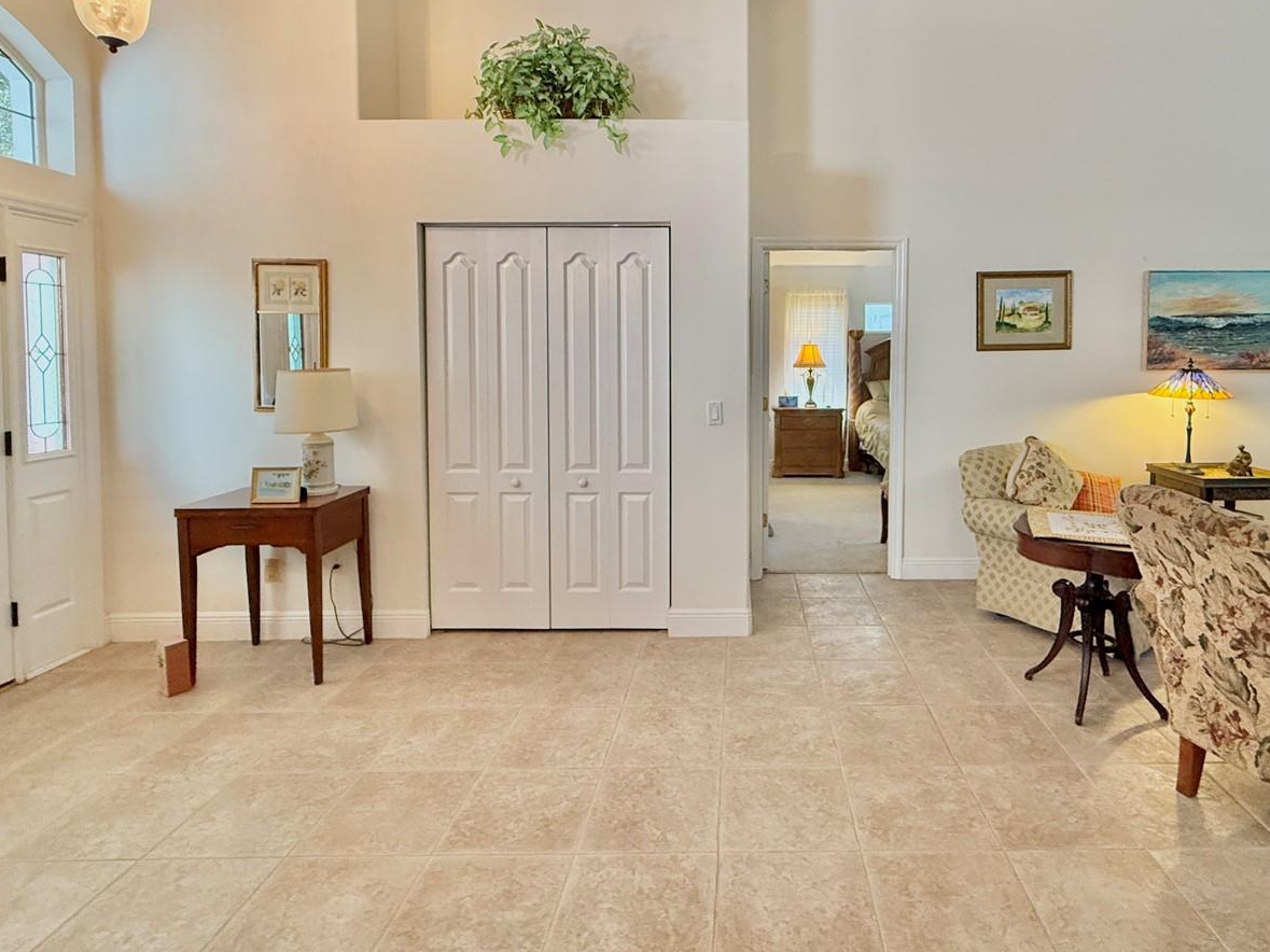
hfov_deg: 83.8
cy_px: 376
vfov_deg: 67.9
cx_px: 751
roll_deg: +0.6
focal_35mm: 19
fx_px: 697
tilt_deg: -1.7
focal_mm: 2.22
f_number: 2.2
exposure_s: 1/120
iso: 400
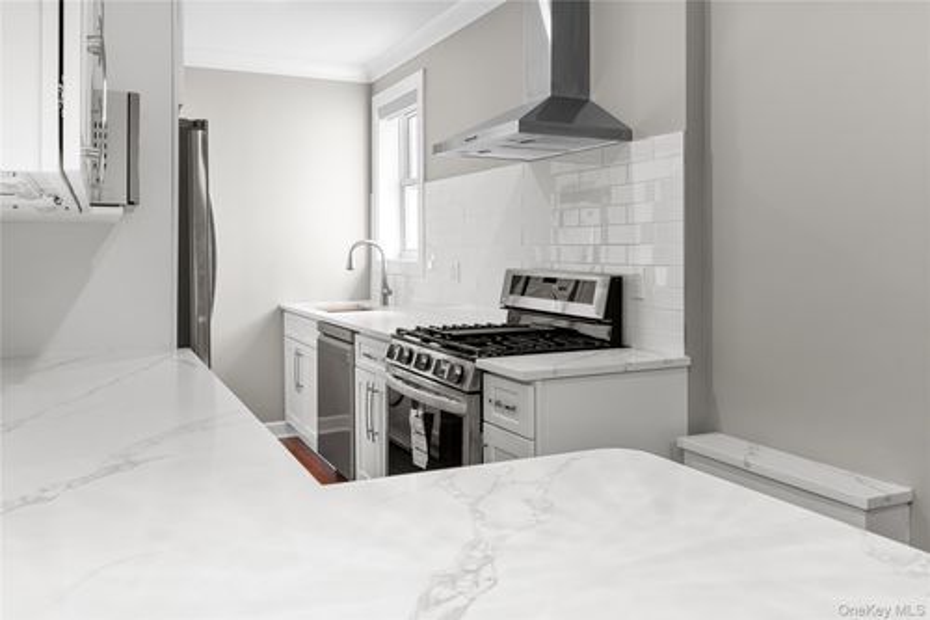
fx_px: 723
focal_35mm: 28
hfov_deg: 65.5
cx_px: 465
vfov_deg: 46.4
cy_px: 310
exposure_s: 1/2
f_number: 8
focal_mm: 28
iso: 125
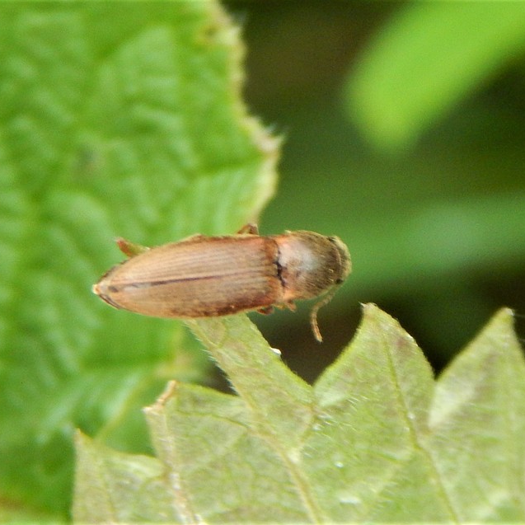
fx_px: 2316
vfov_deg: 12.9
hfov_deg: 12.9
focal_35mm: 135
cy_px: 263
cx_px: 220
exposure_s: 1/30
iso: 280
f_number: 4.6
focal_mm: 20.5
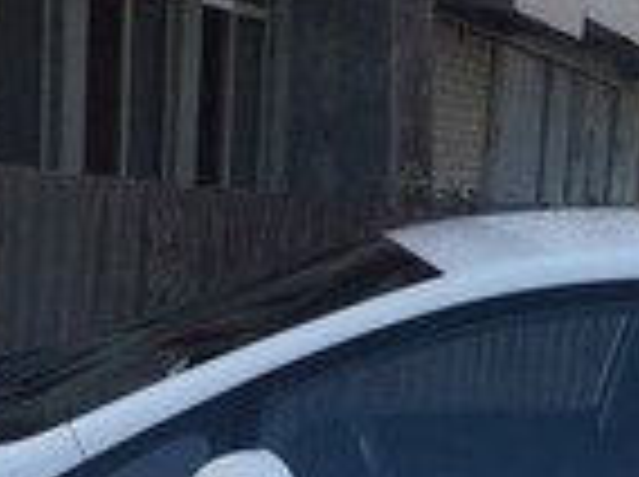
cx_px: 590
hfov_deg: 14.5
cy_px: 776
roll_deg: -5.6
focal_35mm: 135
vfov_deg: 10.5
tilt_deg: -11.9
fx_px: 2488
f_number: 2.2
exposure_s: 1/1099
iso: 32
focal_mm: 4.15
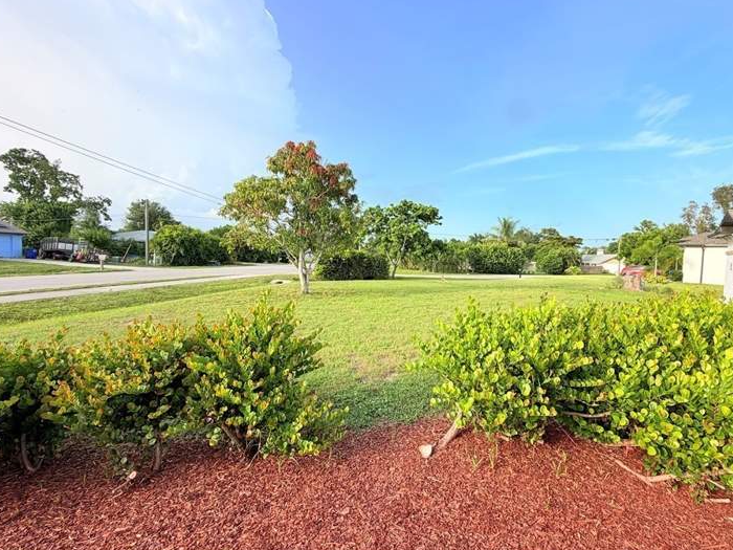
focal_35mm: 16
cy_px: 270
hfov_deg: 94.2
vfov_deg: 78.1
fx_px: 339
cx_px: 405
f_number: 2.2
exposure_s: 1/602
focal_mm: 2.22
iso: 40
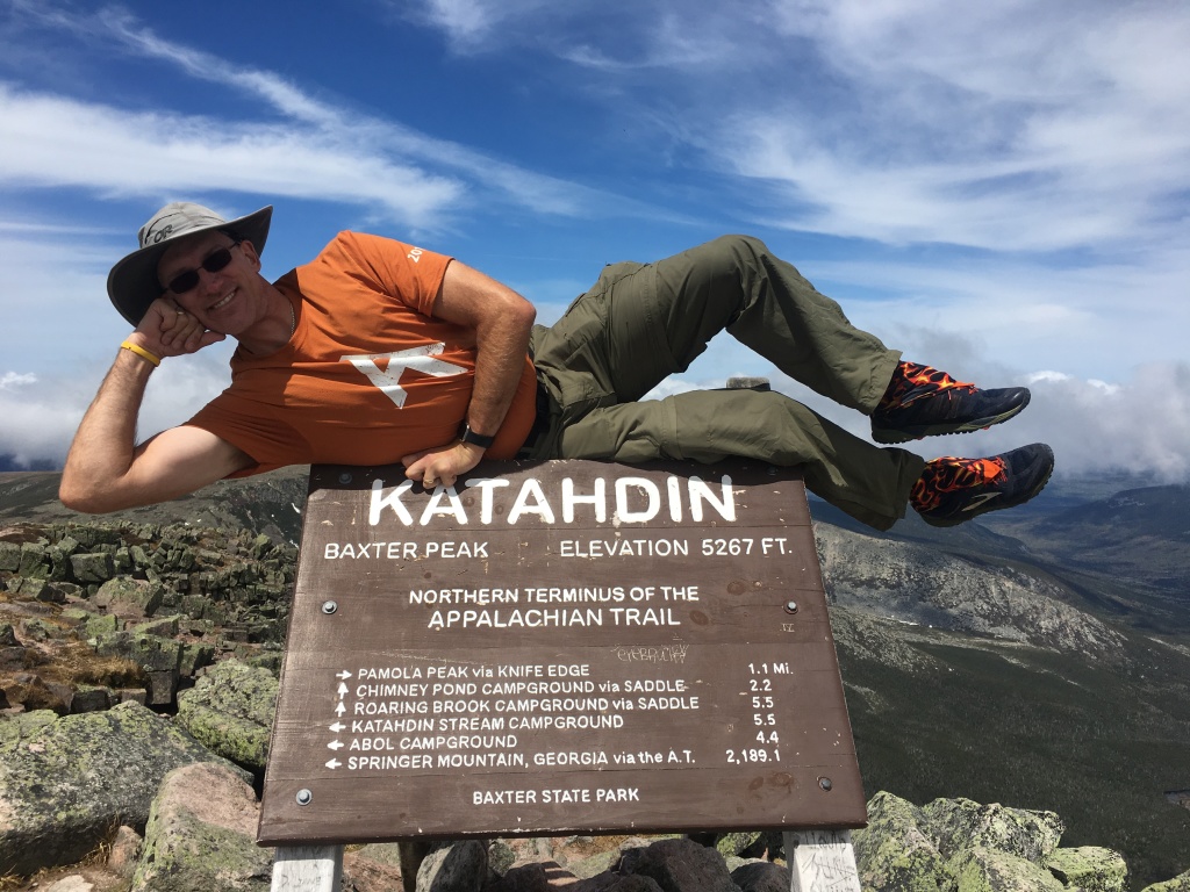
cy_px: 446
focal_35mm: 29
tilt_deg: -3.1
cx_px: 595
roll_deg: +0.8
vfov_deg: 48.2
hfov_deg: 61.7
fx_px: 997
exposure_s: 1/2959
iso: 25
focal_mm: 4.15
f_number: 2.2
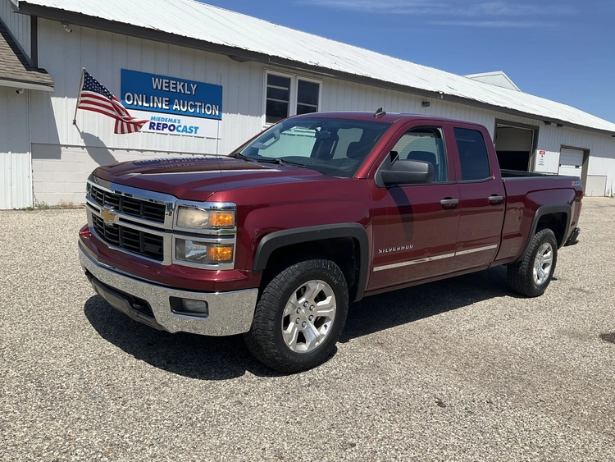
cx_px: 308
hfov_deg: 61.6
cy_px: 231
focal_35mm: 29
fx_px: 515
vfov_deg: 48.3
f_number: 1.8
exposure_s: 1/2058
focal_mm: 3
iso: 25
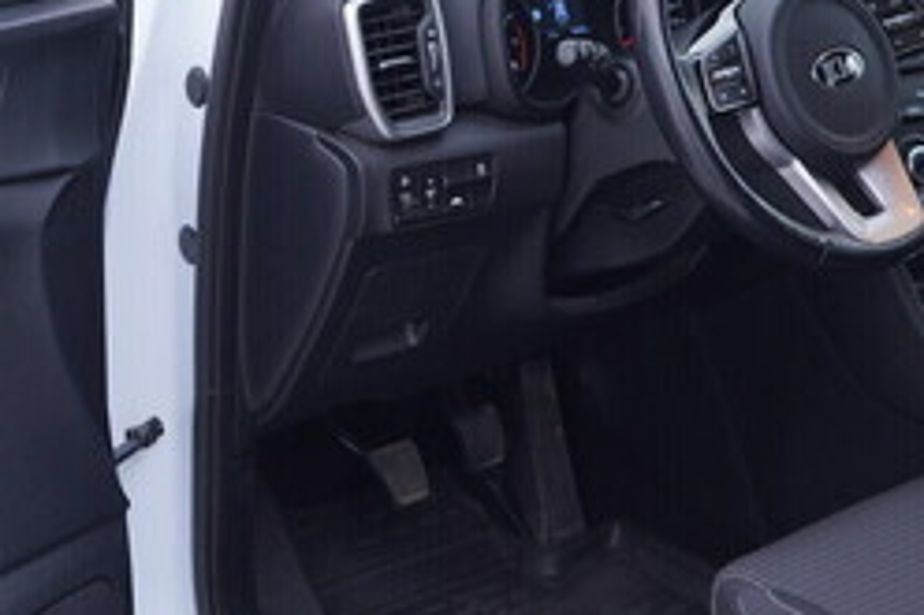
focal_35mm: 80
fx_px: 2052
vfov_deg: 16.9
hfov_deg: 25.3
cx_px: 369
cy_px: 155
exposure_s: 1/50
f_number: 3.2
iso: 125
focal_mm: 24
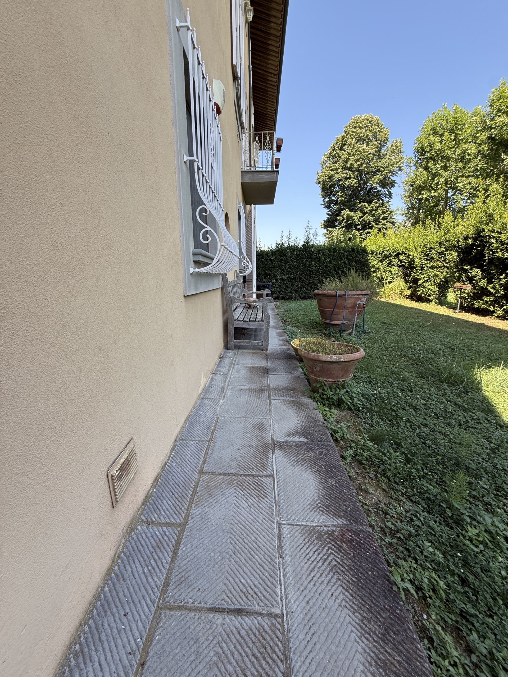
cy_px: 338
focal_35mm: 14
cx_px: 254
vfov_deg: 102.1
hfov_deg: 85.7
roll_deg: -0.3
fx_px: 274
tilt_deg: -12.7
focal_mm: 2.22
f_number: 2.2
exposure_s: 1/368
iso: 64
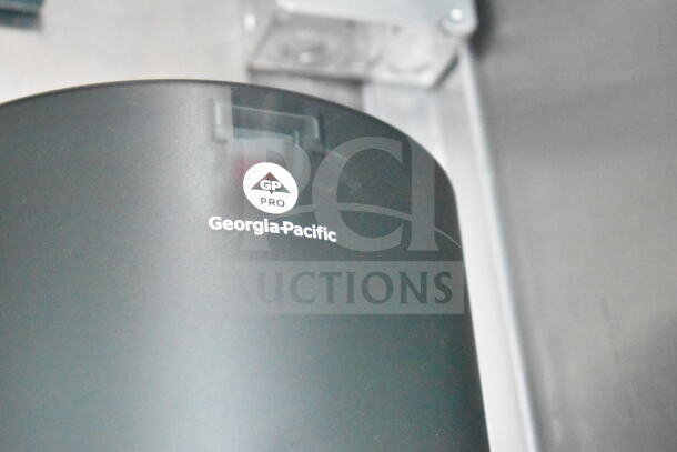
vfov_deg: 16.6
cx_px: 338
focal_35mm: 82
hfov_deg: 24.6
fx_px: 1552
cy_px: 226
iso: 25600
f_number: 5.6
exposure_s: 1/80
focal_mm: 55
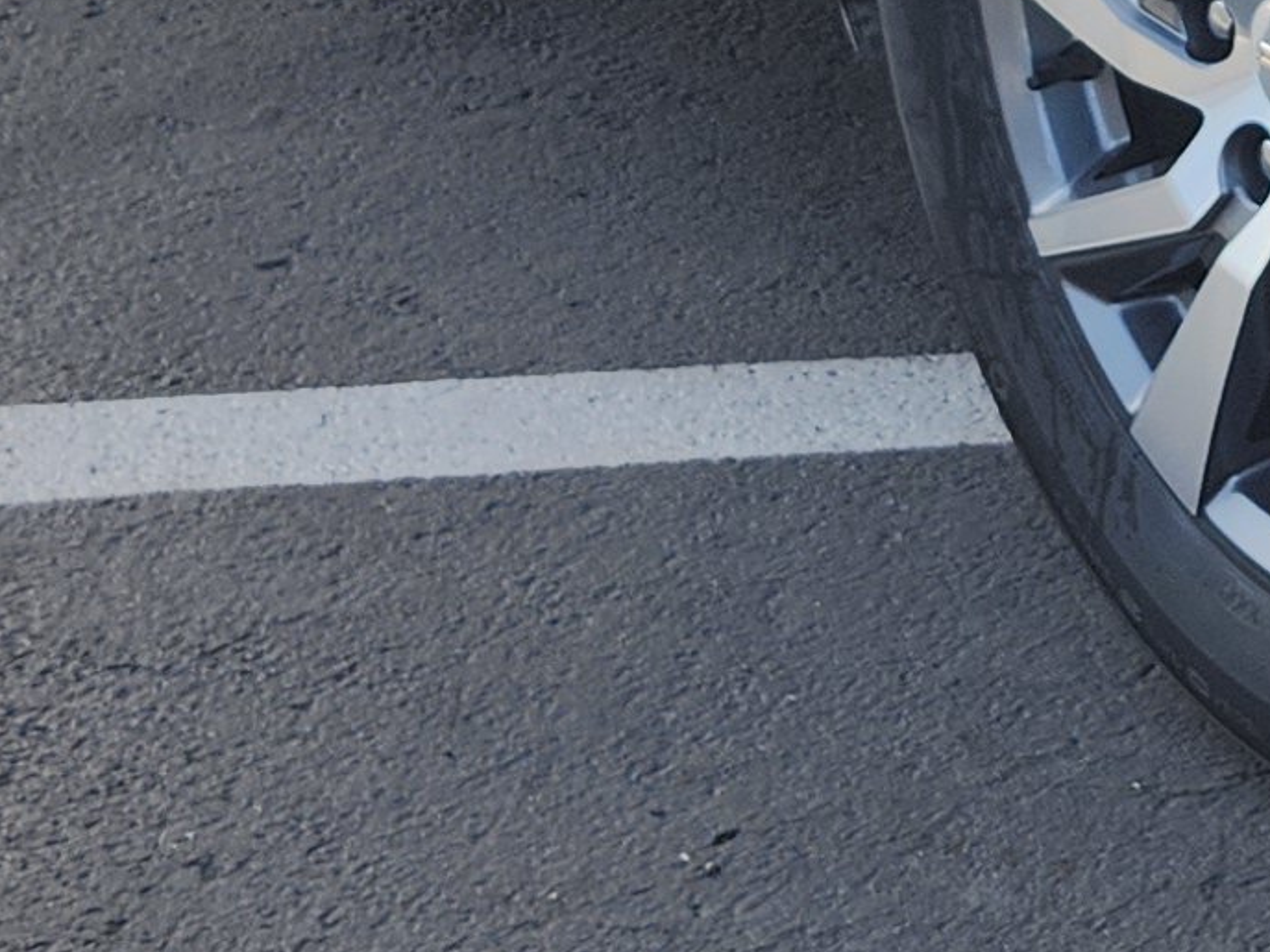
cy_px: -1096
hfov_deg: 13.7
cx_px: 2008
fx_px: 4915
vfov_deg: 10.0
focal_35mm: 134
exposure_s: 1/434
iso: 25
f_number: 1.8
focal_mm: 5.54
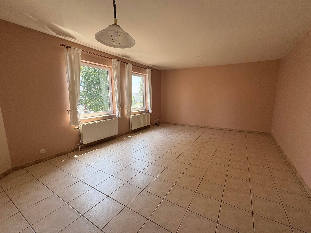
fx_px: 135
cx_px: 166
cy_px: 118
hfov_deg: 98.0
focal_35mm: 15
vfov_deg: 81.7
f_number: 2.2
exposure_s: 1/108
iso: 64
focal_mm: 2.22
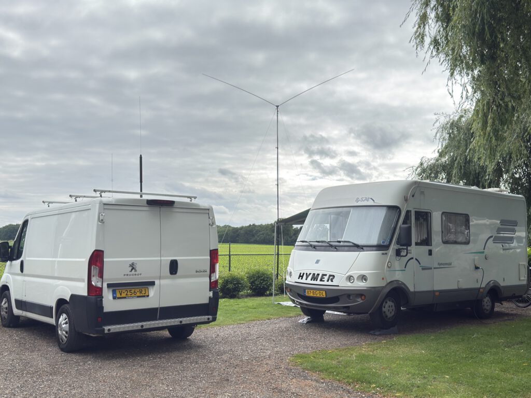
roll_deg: -0.4
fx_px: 568
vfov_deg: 38.7
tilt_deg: +5.9
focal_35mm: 37
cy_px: 199
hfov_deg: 50.1
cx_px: 266
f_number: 1.78
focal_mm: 6.76
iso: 100
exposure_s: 1/3226
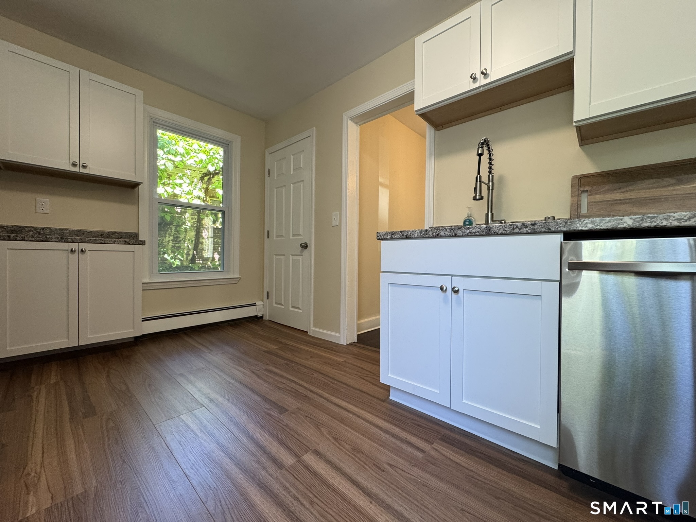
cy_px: 261
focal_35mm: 14
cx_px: 348
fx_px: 281
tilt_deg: -1.3
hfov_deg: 102.1
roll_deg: -0.7
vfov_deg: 85.7
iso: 200
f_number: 2.2
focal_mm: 2.22
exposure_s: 1/120
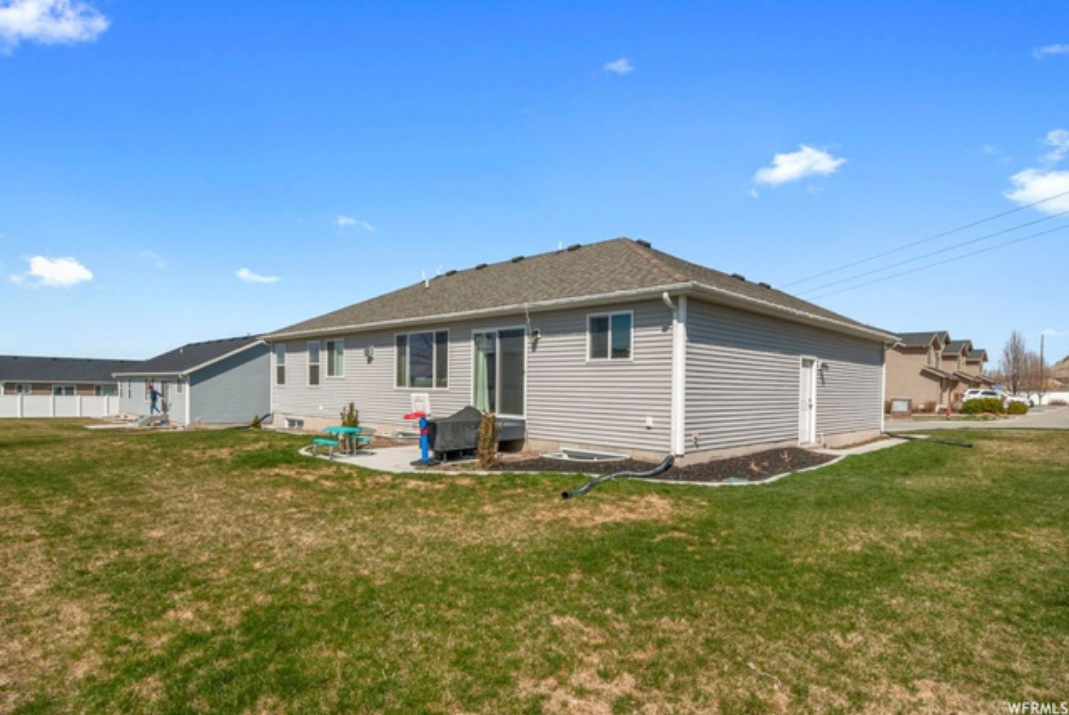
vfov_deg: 67.5
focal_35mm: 18
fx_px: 535
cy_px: 358
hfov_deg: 89.9
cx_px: 534
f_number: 13
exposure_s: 1/200
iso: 100
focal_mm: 12
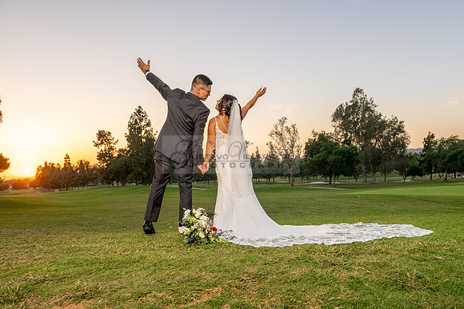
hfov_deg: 64.2
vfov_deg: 45.6
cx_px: 275
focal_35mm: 28
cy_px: 183
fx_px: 366
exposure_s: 1/160
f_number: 7.1
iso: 320
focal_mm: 24
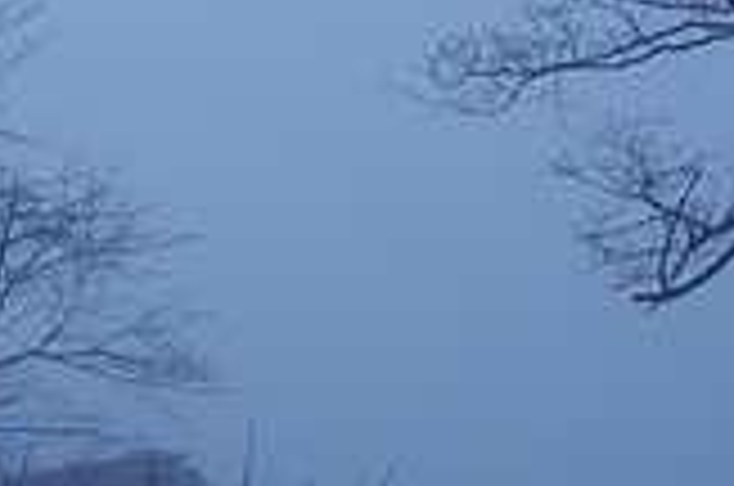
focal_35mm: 132
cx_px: -45
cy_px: 389
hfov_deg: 15.2
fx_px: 2686
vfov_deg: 10.3
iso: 400
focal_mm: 28
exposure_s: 1/100
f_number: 6.3
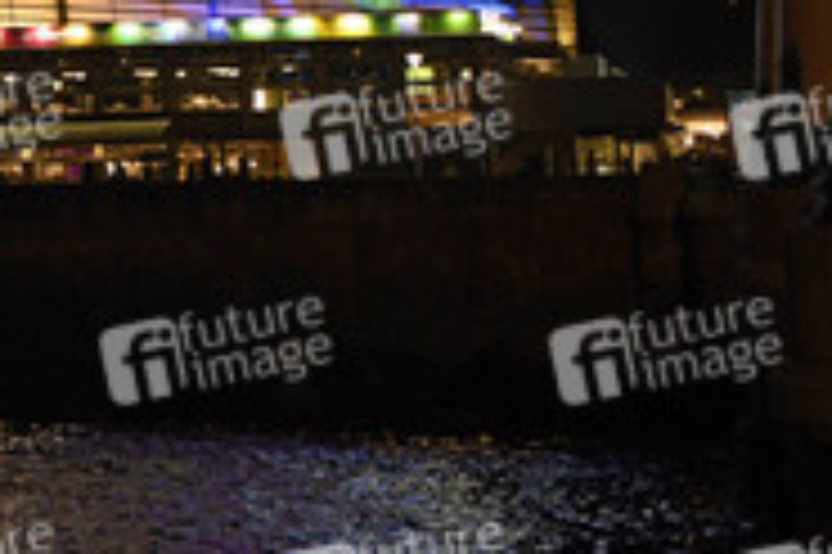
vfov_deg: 11.1
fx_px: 2817
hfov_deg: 16.1
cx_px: -173
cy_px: 14
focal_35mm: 122
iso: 1250
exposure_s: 1/100
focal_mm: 50
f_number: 3.5
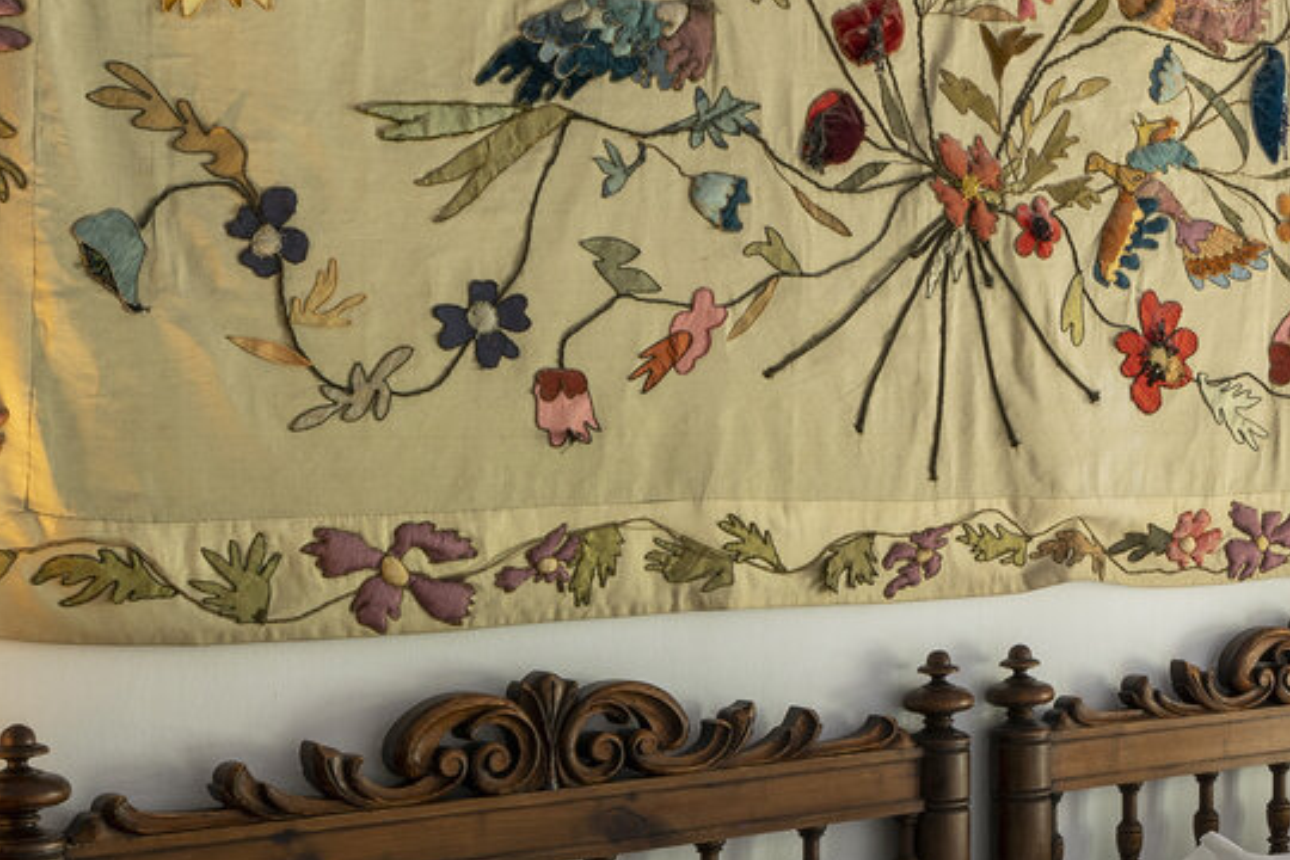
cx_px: 1706
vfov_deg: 19.4
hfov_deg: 24.8
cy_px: 354
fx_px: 2508
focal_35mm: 70
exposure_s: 15
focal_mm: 19
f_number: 10
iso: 100
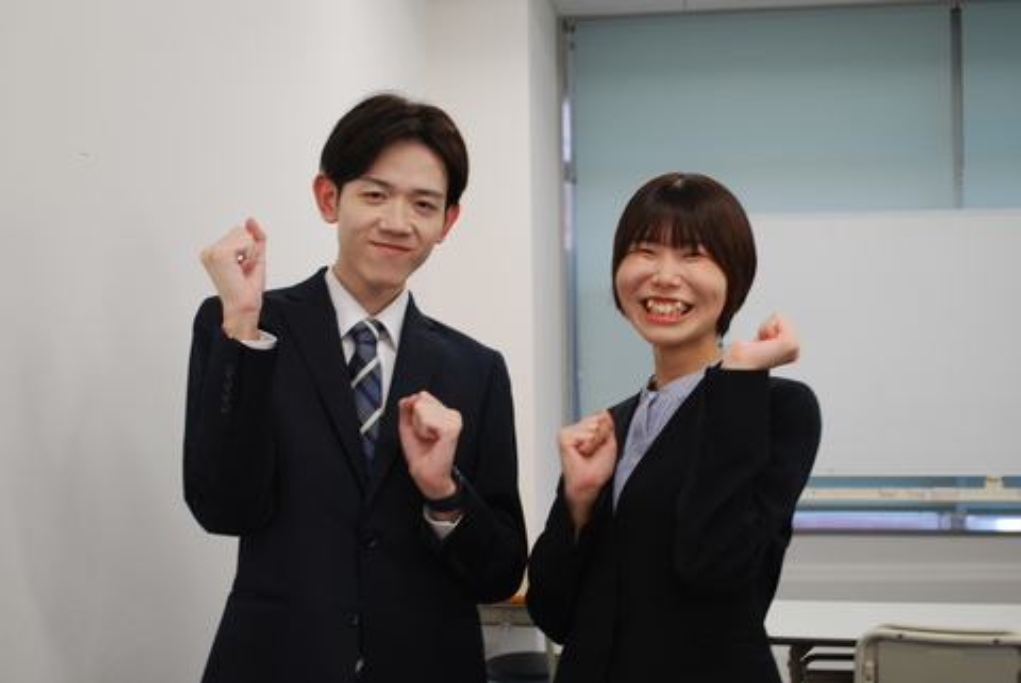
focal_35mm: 45
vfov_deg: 29.9
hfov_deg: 43.6
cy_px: 342
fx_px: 1277
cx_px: 510
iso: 250
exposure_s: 1/30
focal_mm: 30
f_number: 4.8
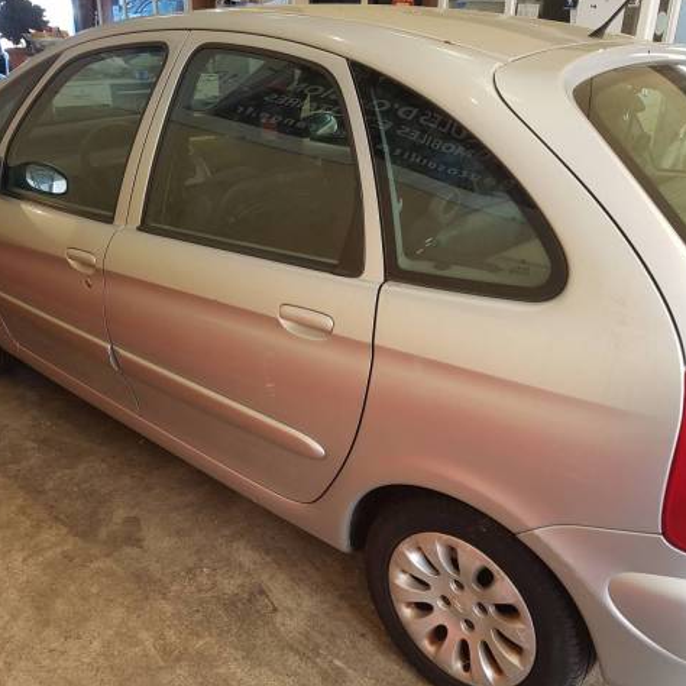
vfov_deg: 52.5
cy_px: 340
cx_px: 356
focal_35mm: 31
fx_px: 695
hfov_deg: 52.5
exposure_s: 1/50
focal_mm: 4.2
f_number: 1.7
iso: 64
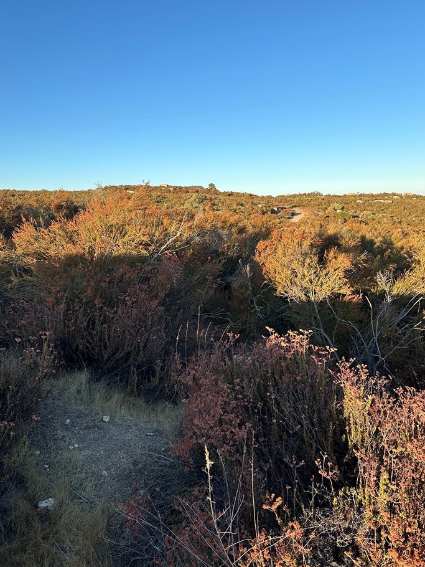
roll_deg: +3.8
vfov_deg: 65.3
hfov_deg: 51.3
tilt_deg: -6.8
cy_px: 270
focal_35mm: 27
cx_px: 192
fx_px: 442
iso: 80
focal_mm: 6.86
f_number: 1.78
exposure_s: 1/1721
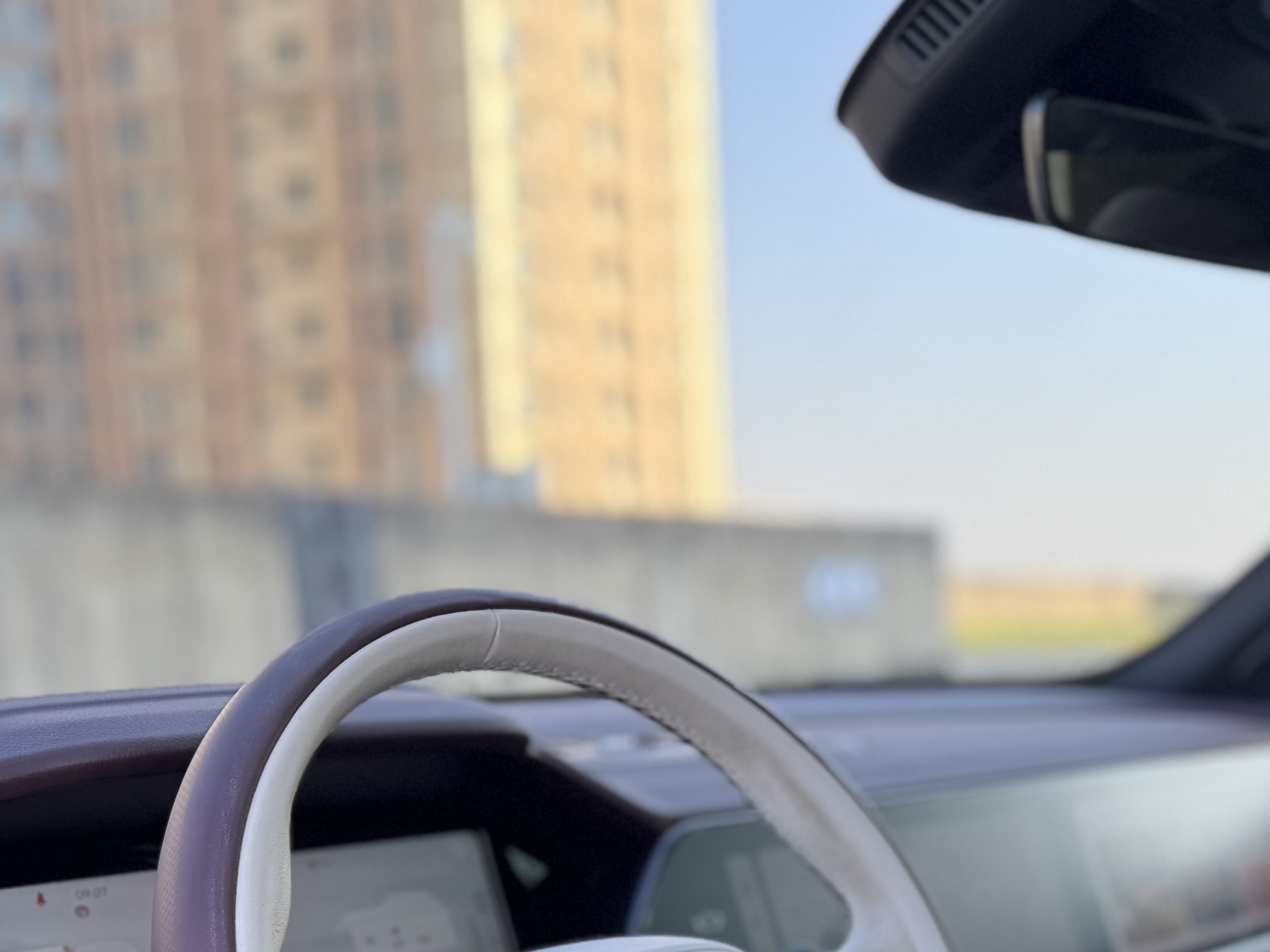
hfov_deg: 30.9
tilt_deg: -10.4
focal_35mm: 59
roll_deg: +0.3
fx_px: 2165
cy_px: 1005
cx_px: 1200
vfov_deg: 23.5
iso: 80
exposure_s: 1/345
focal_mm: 6.76
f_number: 1.78
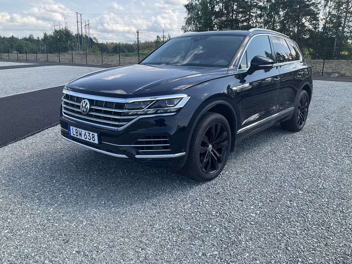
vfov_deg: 48.2
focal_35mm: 29
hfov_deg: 61.7
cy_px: 132
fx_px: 295
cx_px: 176
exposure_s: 1/709
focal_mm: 3
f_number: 1.8
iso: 25
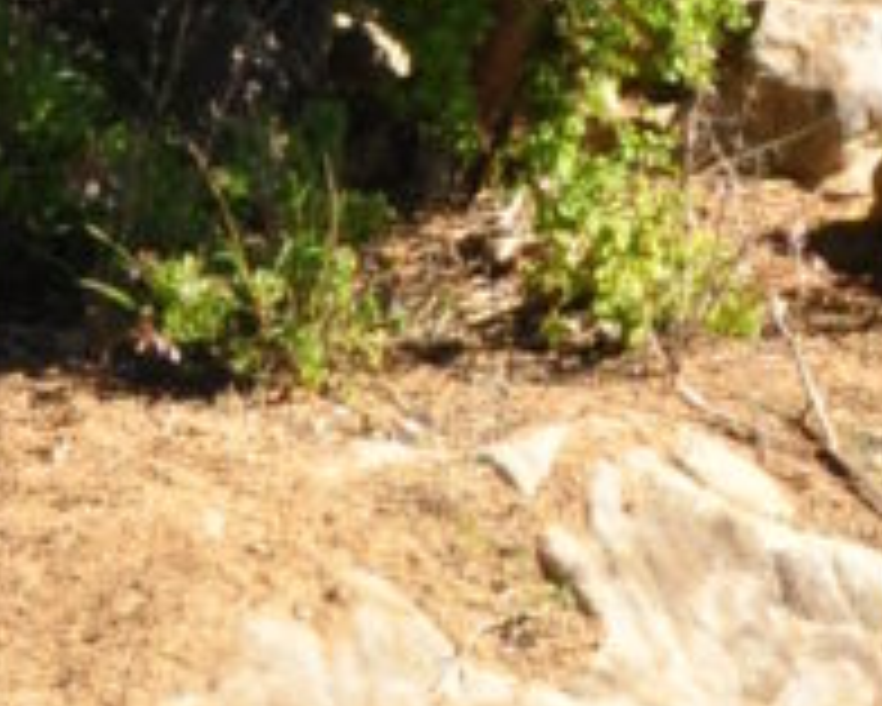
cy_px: -2127
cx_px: 1323
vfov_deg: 5.9
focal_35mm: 222
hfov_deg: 8.5
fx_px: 5795
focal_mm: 19
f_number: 11
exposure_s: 1/400
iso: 800
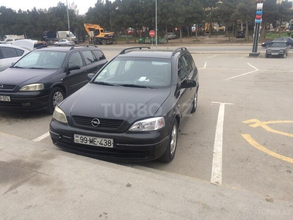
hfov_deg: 61.7
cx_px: 146
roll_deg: +3.4
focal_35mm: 29
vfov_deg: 48.2
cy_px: 110
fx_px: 245
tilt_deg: -18.6
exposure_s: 1/100
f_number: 2.2
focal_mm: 4.15
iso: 50
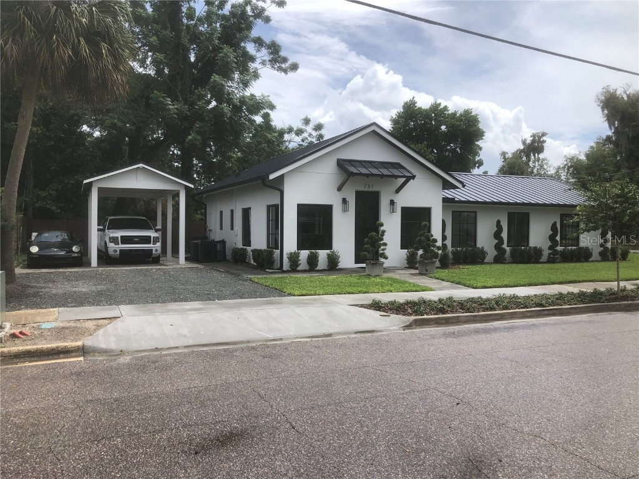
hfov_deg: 63.4
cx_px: 320
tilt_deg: -1.5
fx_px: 517
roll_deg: +0.6
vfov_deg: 49.7
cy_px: 240
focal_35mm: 28
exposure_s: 1/2208
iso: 20
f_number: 1.8
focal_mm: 3.99
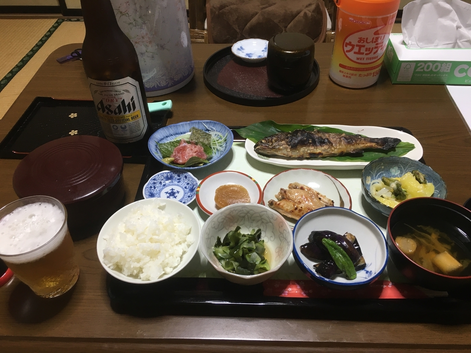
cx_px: 236
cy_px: 176
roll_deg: +0.4
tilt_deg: -43.2
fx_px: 395
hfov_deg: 61.7
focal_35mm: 29
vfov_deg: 48.2
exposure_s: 1/30
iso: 64
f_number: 2.2
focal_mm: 4.15
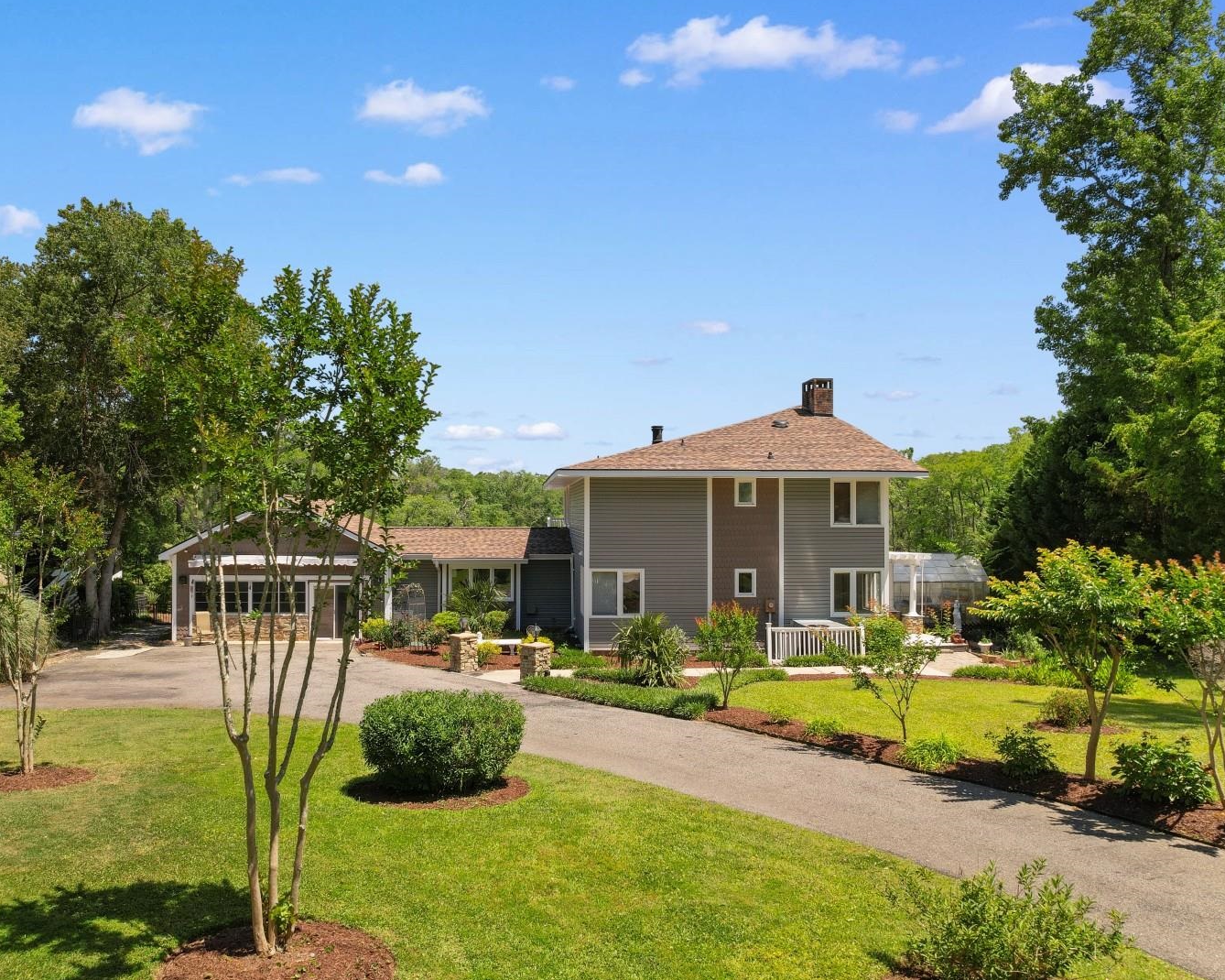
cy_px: 490
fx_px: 906
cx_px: 535
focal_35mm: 25
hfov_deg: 67.8
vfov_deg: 56.8
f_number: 2.8
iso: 100
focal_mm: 8.38
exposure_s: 1/250
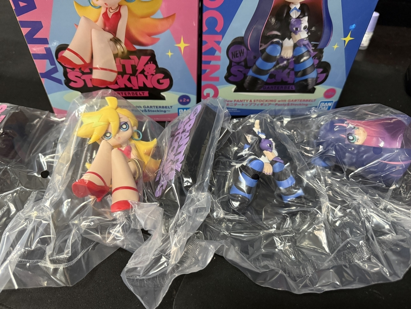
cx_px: 206
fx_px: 285
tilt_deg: -46.7
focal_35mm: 24
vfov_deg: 56.8
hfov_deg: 71.6
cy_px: 154
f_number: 1.78
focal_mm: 6.76
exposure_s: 1/50
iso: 800
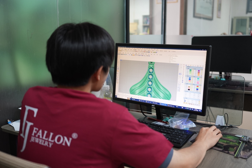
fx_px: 280
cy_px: 87
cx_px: 129
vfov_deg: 33.4
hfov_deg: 48.5
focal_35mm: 40
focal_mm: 38
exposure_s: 1/40
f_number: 2.8
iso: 320
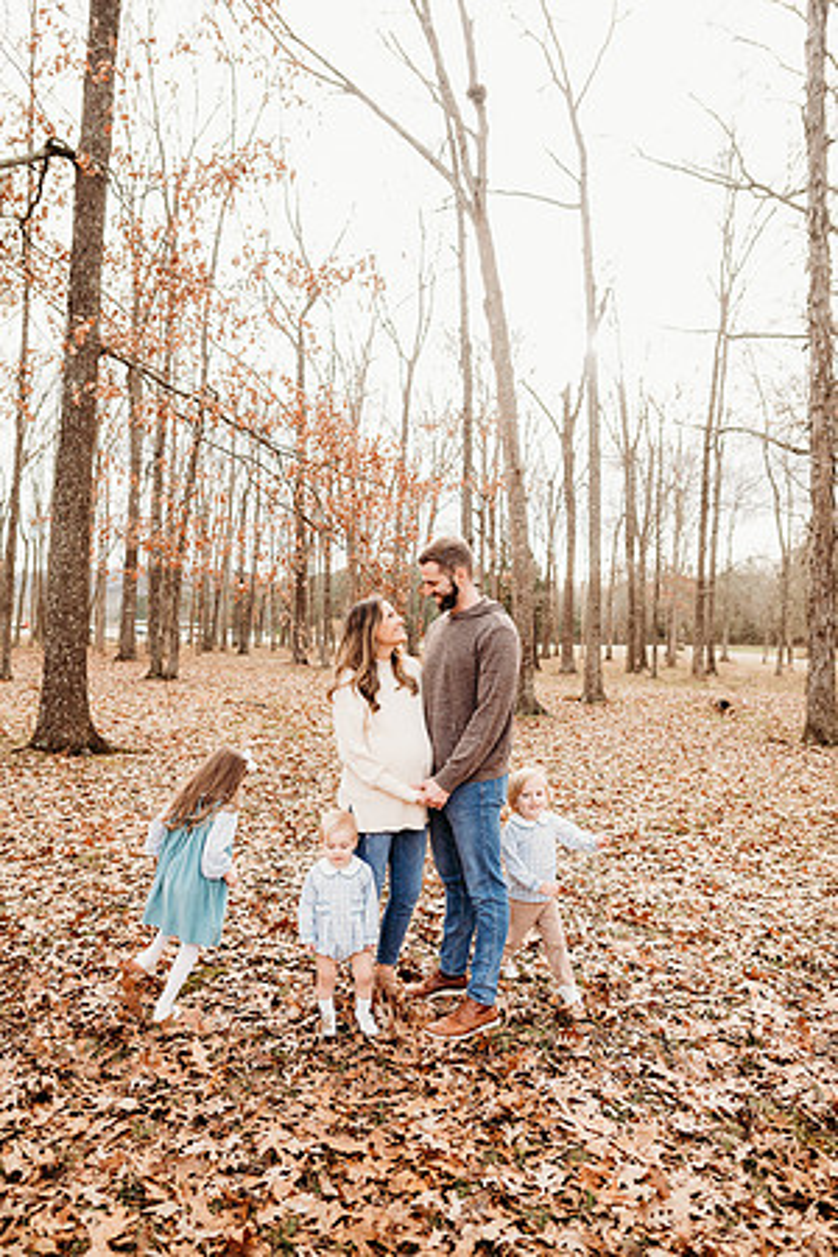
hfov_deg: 53.1
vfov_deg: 73.7
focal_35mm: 24
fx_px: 838
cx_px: 419
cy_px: 628
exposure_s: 1/250
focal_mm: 24
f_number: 3.2
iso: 125
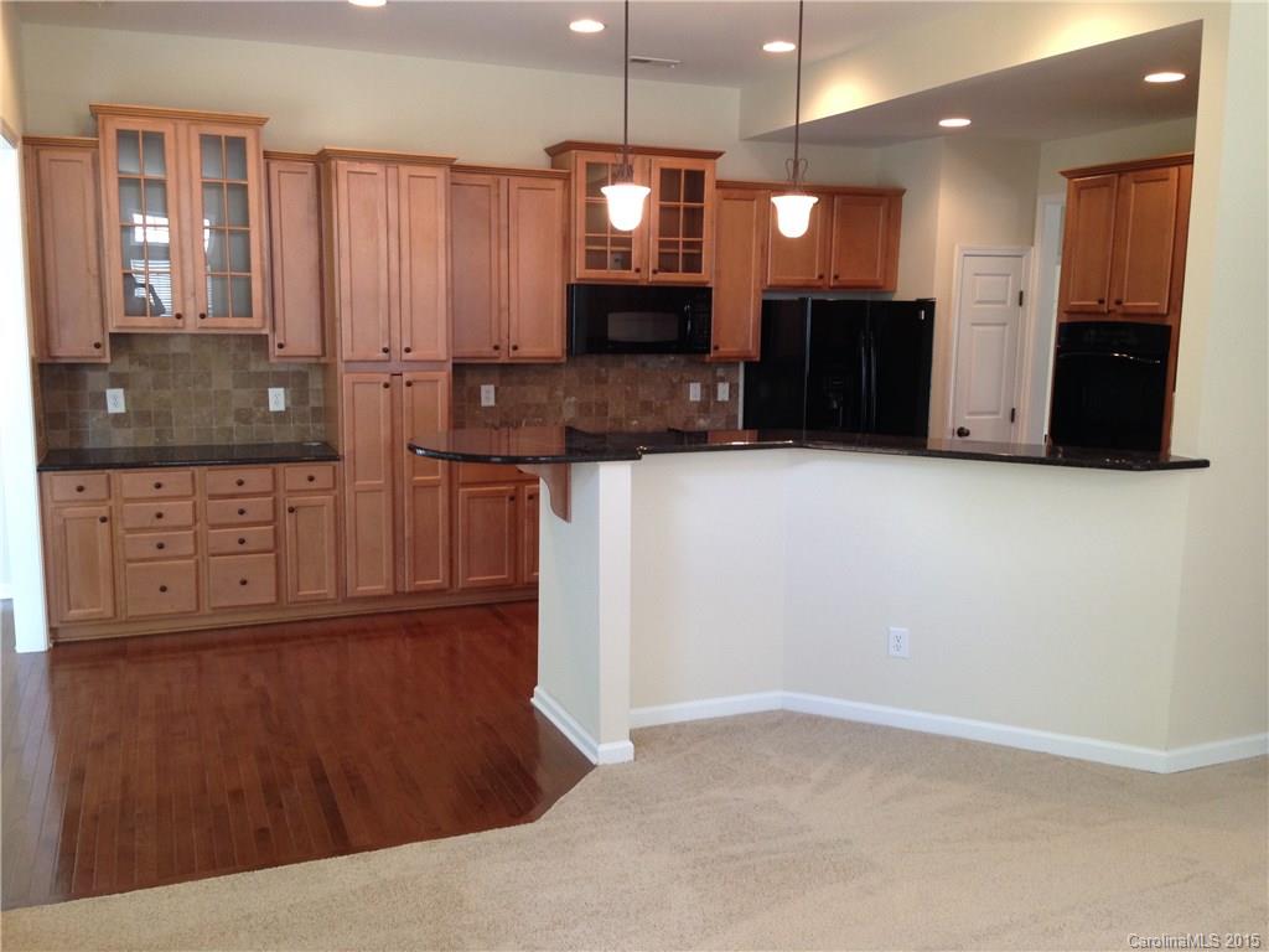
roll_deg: +0.1
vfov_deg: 42.9
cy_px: 476
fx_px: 1210
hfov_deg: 55.4
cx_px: 634
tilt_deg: -6.9
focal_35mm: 33
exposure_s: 1/20
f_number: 2.4
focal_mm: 4.12
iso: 100
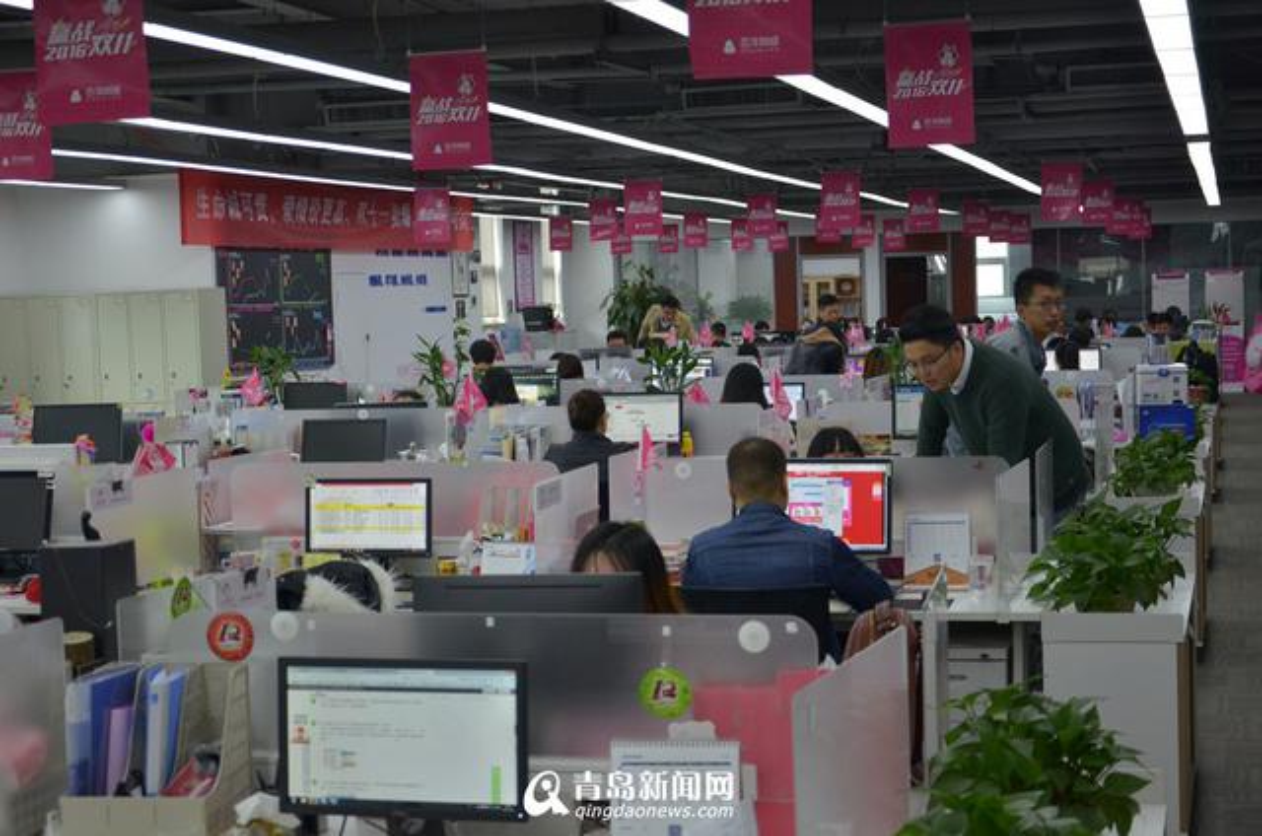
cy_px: 418
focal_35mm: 63
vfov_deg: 21.5
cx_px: 631
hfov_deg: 32.0
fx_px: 2204
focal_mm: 42
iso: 1000
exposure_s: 1/125
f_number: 5.6
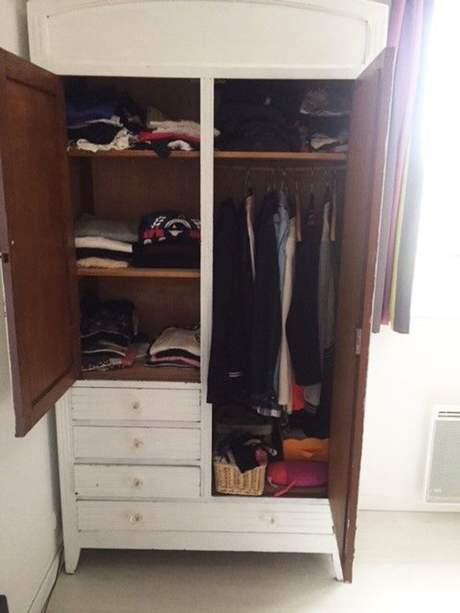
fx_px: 514
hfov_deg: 48.2
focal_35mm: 29
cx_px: 230
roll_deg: -1.0
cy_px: 306
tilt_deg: -13.2
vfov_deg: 61.7
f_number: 2.2
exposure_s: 1/33
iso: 250
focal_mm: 4.15
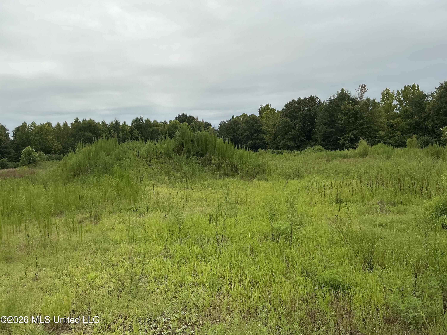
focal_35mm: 28
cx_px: 224
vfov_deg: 49.7
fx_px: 362
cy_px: 168
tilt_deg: -1.6
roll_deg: +3.2
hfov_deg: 63.4
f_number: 1.8
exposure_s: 1/3322
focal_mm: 3
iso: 25
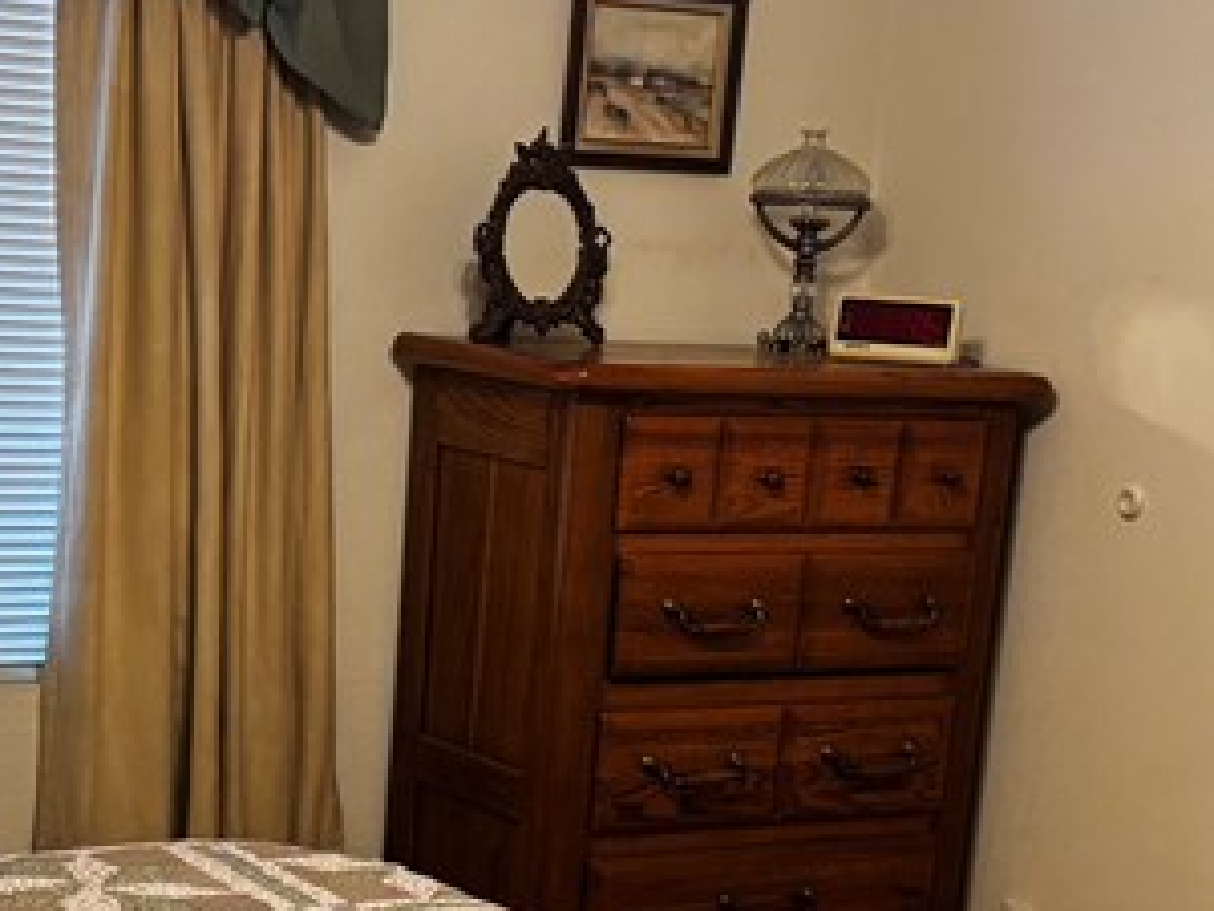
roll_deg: -4.5
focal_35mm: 82
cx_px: 514
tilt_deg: -16.1
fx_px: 2876
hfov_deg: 23.8
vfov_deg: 17.4
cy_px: 992
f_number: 1.78
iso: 250
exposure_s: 1/60
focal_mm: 6.76
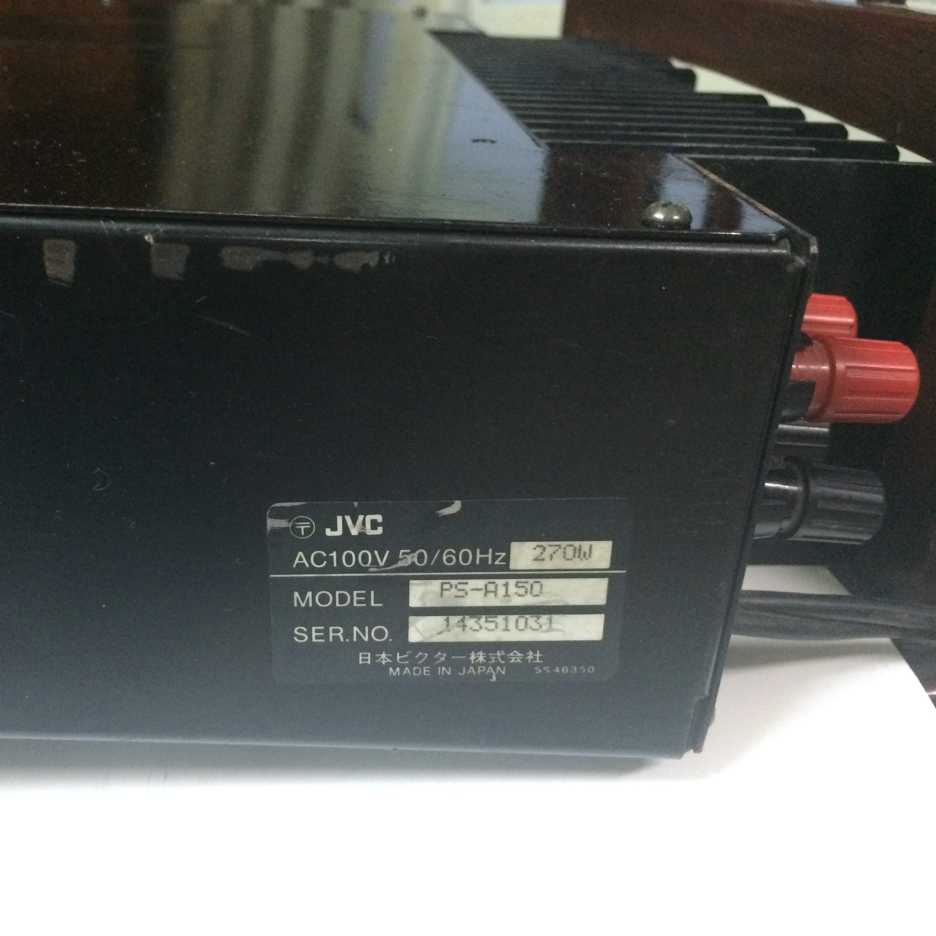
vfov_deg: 47.2
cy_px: 465
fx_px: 1071
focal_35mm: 35
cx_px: 329
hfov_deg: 46.6
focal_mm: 4.15
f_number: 2.2
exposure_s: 1/17
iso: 320
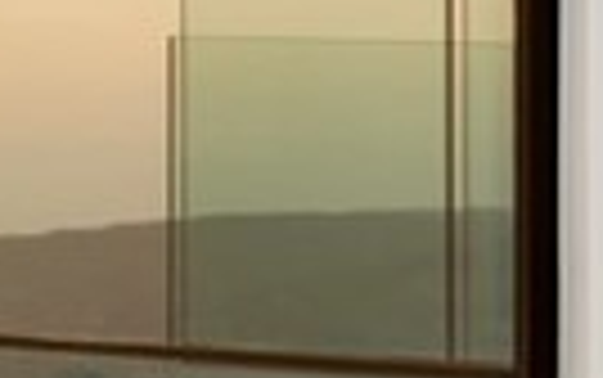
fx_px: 3076
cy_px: 146
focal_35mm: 187
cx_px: -904
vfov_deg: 7.0
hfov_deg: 9.7
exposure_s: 1/1.25
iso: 160
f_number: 8
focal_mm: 24
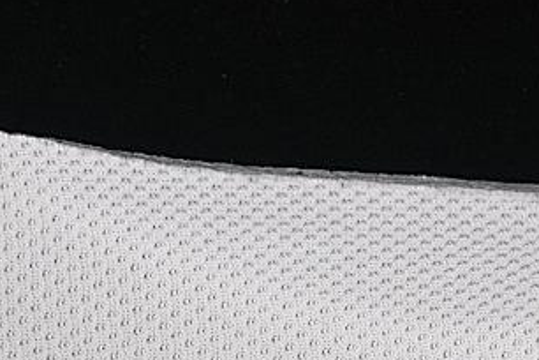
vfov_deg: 5.1
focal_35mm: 265
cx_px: 356
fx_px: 3967
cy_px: 540
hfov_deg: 7.8
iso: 160
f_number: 7.1
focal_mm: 50
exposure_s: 1/80
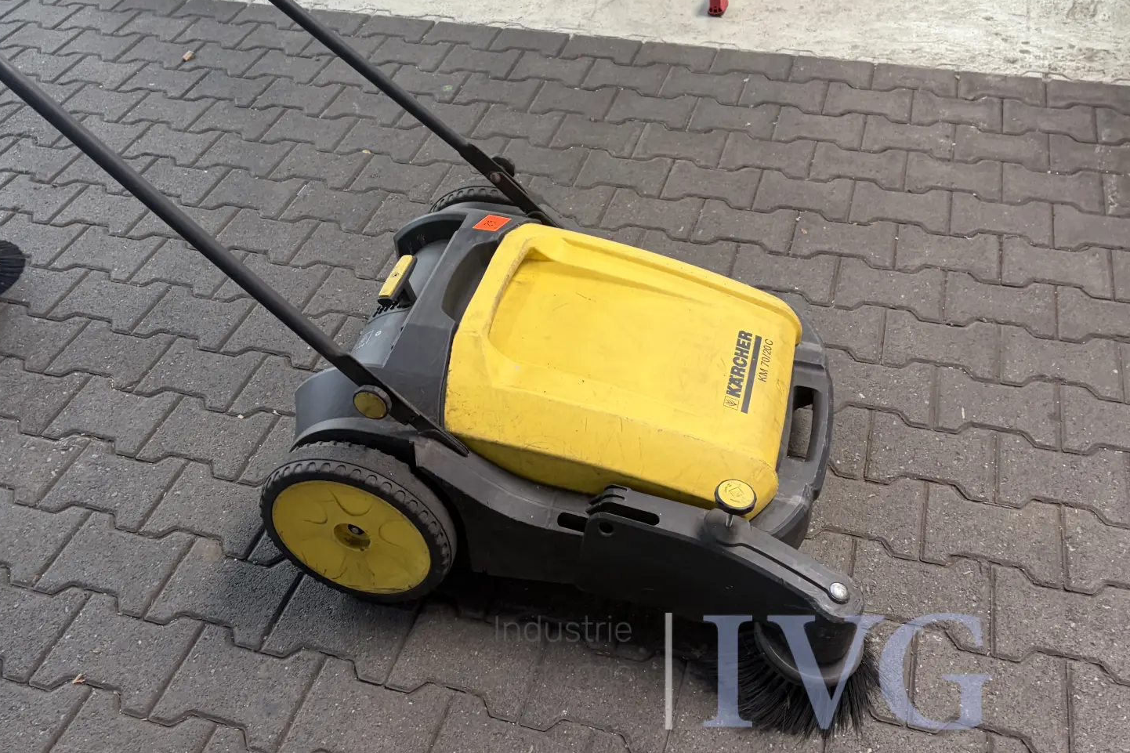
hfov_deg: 53.1
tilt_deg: -36.6
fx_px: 1130
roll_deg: +5.8
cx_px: 541
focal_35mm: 36
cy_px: 278
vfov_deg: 36.6
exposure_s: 1/115
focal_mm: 5.96
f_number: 1.6
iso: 125
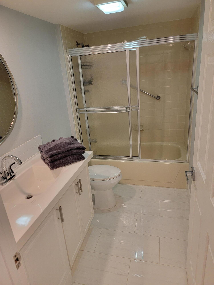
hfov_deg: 56.8
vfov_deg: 71.6
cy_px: 142
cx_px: 107
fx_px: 198
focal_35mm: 24
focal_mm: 6.7
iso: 250
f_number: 1.8
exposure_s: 1/120
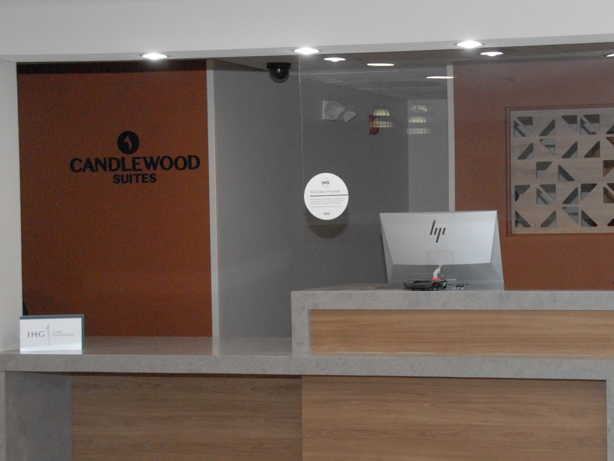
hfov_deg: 22.0
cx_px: 496
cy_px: 251
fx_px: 1558
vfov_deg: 16.8
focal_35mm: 88
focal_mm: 35
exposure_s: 1/60
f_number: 8
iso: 1250
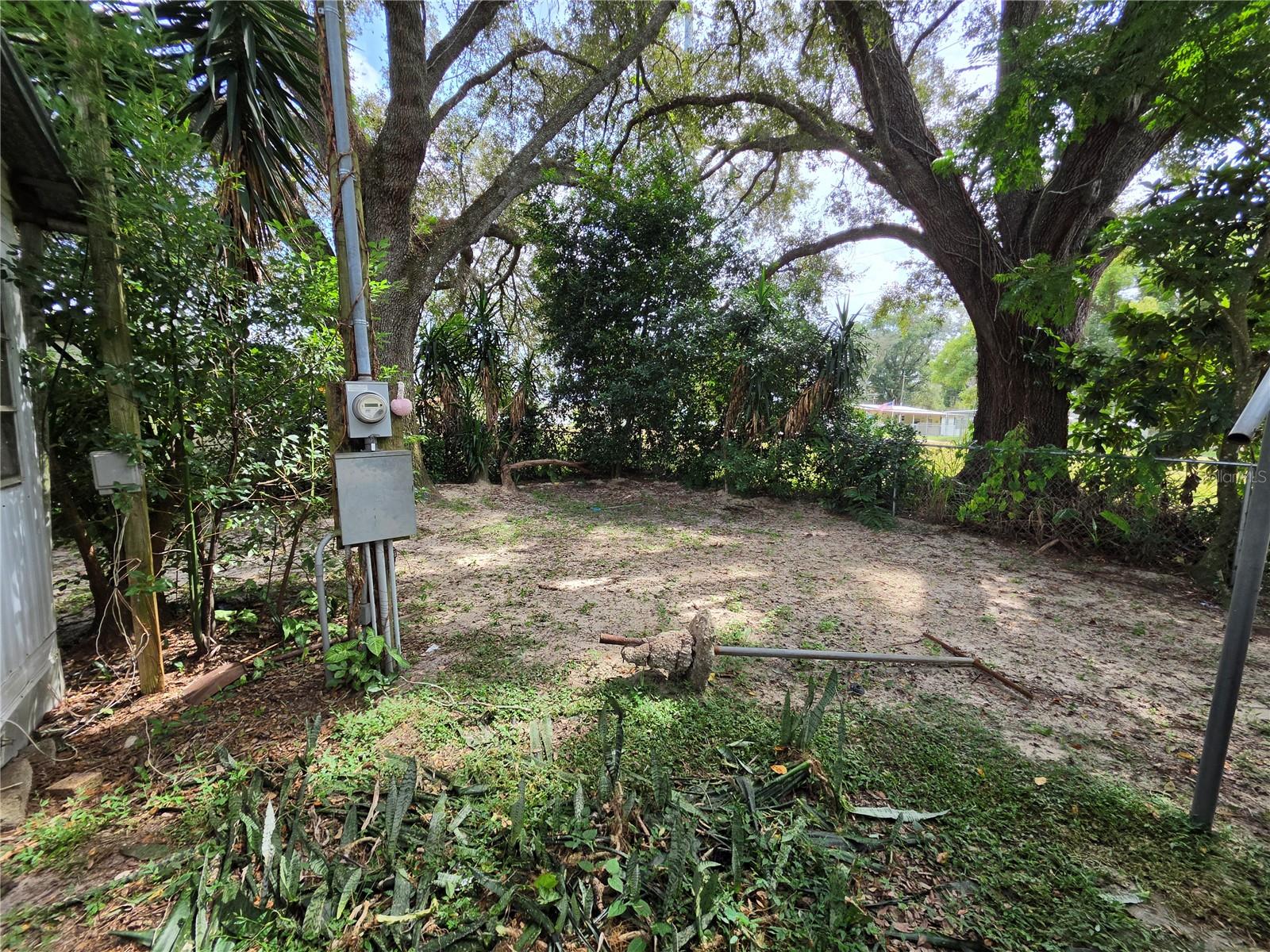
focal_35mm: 13
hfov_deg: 106.2
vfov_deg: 89.9
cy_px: 476
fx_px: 477
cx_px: 635
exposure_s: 1/487
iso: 40
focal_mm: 2.2
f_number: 1.9
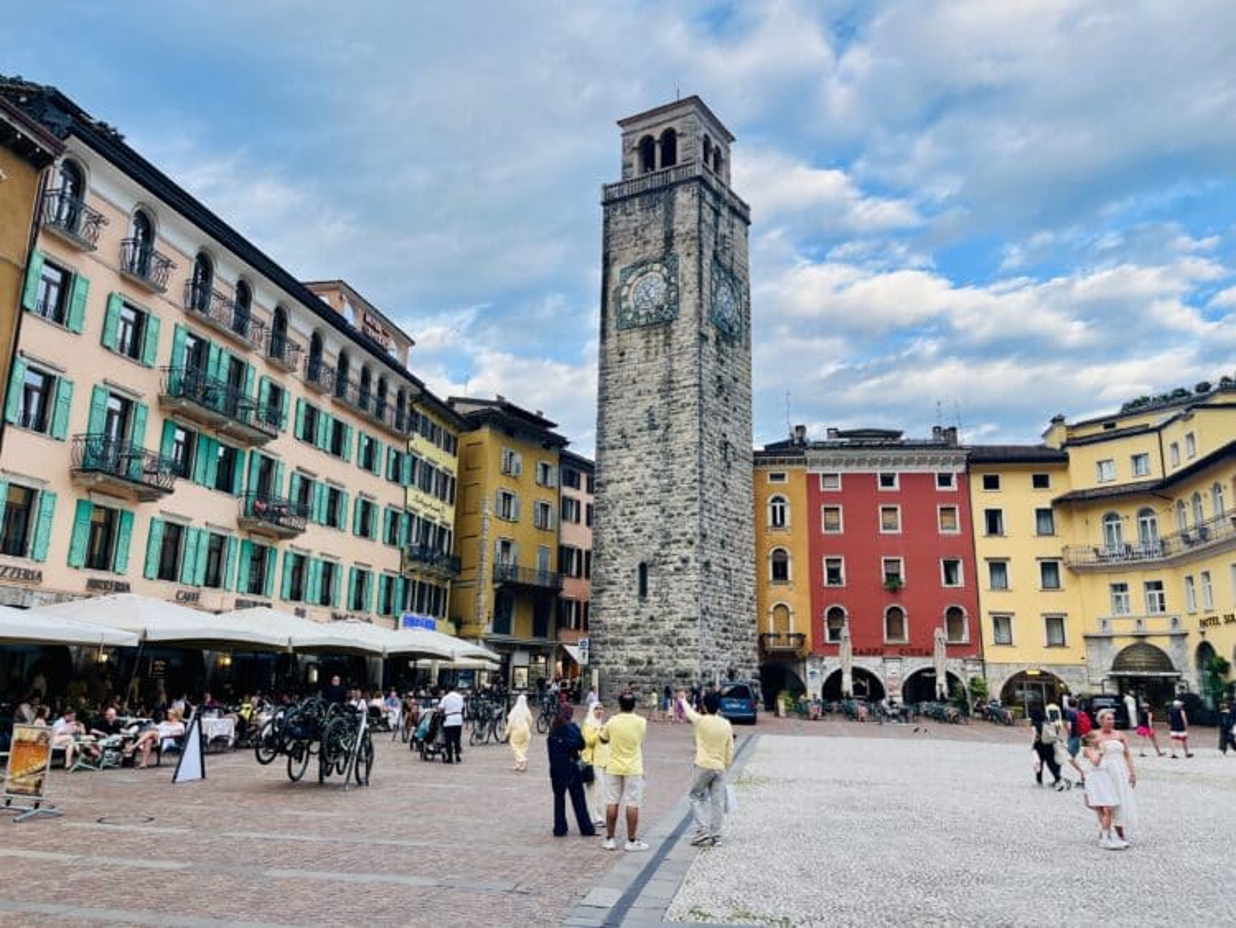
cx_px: 618
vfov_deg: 53.1
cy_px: 464
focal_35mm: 26
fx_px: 929
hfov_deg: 67.3
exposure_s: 1/913
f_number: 1.6
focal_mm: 5.1
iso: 50
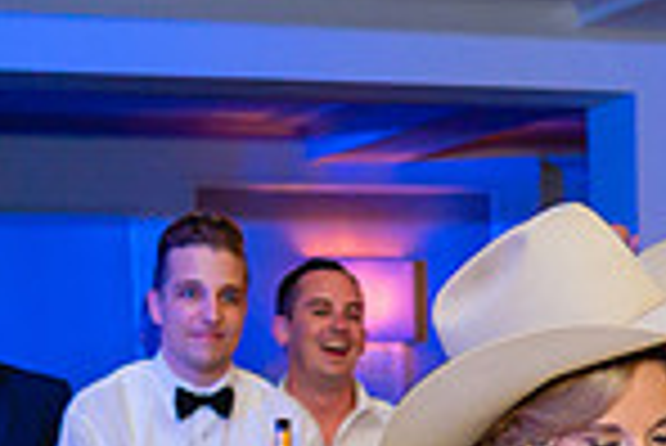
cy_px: 860
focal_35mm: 125
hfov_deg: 16.1
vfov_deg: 10.2
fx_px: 2315
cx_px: 652
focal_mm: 32
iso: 2500
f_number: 2.8
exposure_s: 1/80
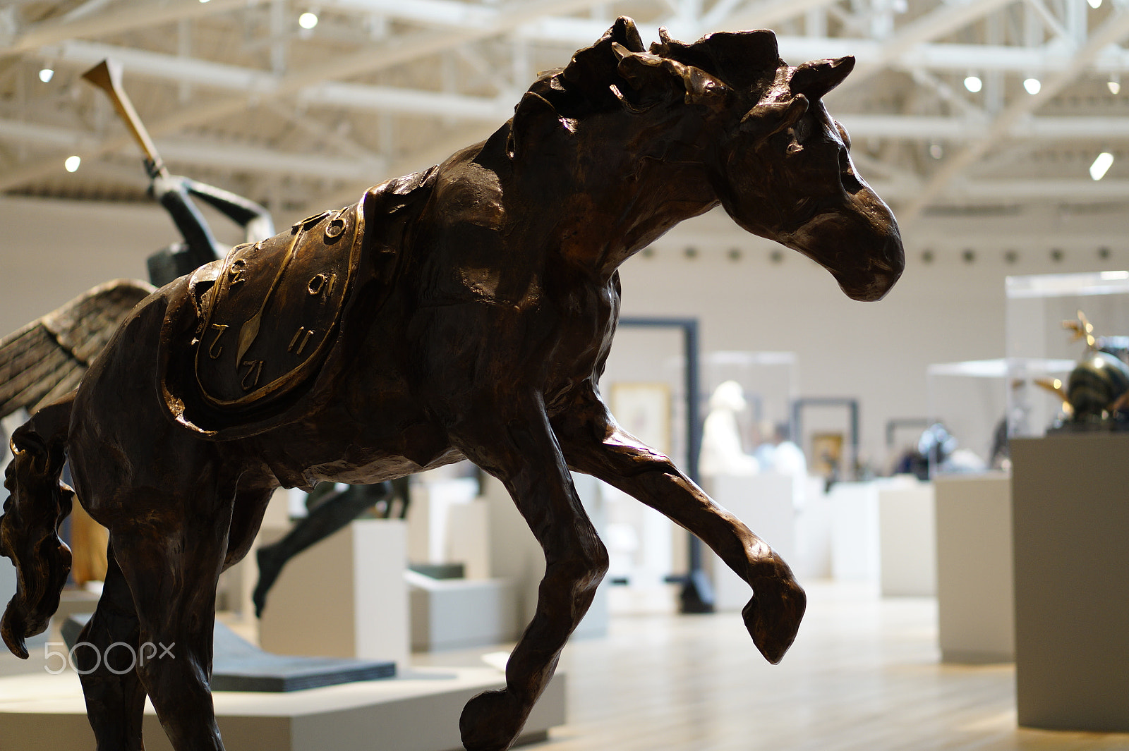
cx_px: 564
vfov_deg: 18.2
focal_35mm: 75
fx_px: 2351
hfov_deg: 27.0
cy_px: 376
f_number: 1.8
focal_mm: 50
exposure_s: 1/30
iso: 200
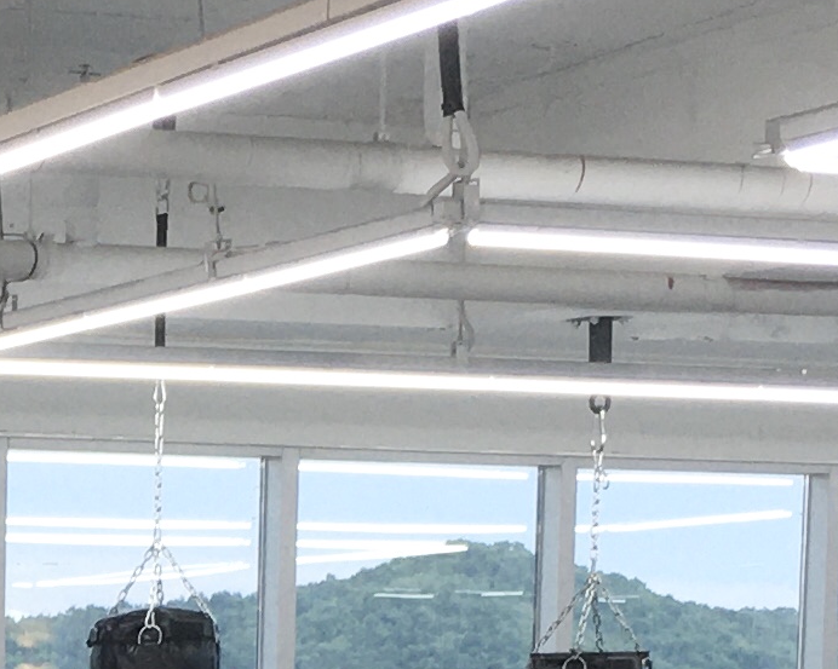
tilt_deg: -5.3
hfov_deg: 11.3
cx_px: -335
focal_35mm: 165
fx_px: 4091
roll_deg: +0.1
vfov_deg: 8.9
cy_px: 1238
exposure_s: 1/60
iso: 32
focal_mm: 4.15
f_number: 2.2
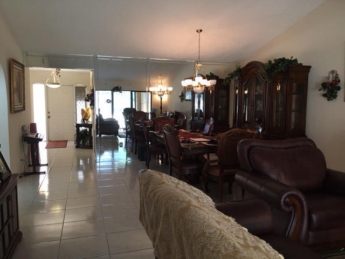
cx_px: 172
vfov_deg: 48.2
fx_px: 289
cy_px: 130
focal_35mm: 29
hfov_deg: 61.7
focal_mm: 4.15
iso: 64
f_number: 2.2
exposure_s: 1/15
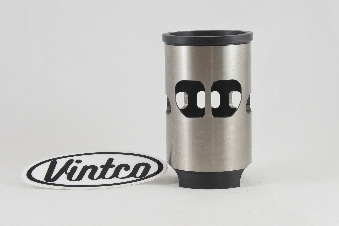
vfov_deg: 19.2
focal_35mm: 71
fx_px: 669
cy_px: 113
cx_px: 170
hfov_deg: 28.5
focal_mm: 26.4
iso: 720
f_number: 5.3
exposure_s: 1/125
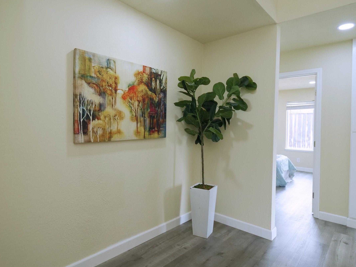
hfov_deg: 81.6
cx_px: 189
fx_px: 206
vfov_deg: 66.0
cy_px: 129
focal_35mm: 20
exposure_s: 1/125
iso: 800
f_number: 3.5
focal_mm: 7
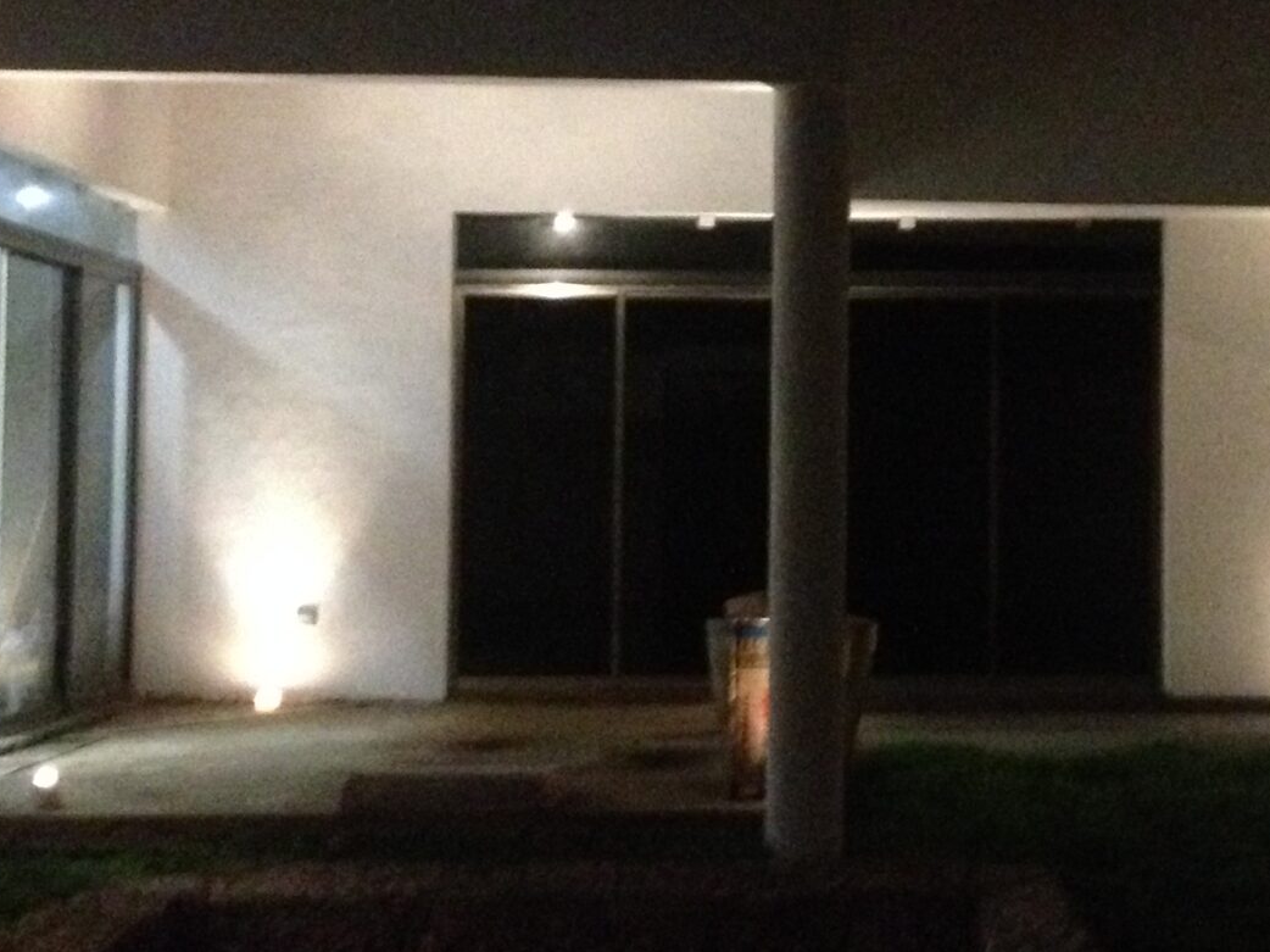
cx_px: 957
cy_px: 332
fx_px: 3154
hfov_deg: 22.5
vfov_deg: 17.1
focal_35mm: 86
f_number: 2.4
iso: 800
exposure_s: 1/15
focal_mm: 4.28
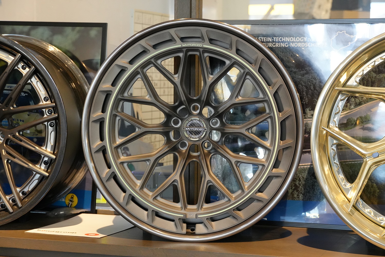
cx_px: 192
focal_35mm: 84
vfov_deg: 16.3
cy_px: 128
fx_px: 898
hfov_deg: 24.2
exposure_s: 1/100
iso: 3200
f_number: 5
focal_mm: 56
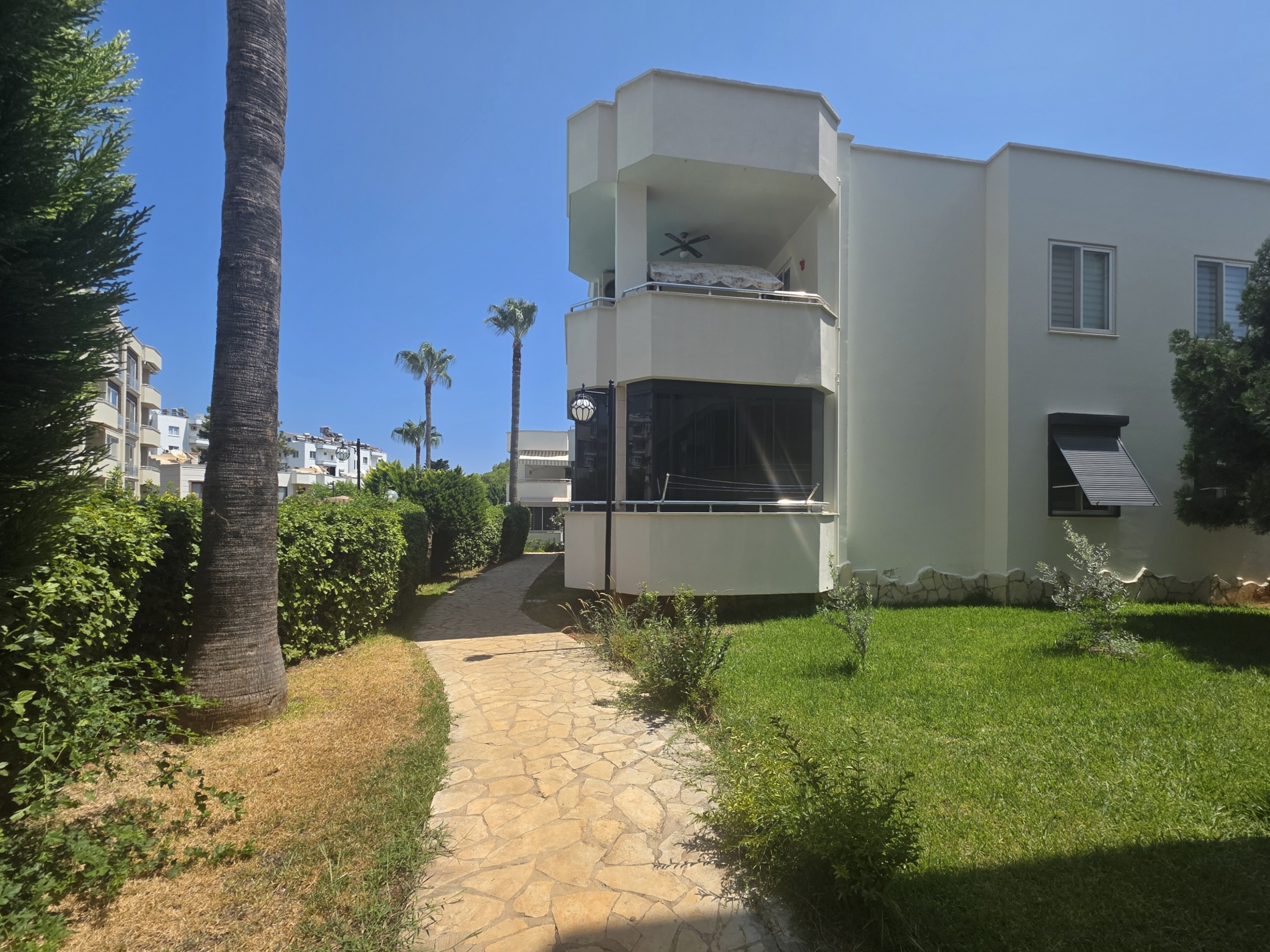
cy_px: 503
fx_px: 514
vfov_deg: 85.6
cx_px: 662
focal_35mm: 14
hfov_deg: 102.0
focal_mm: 2.2
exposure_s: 1/2436
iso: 40
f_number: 1.9
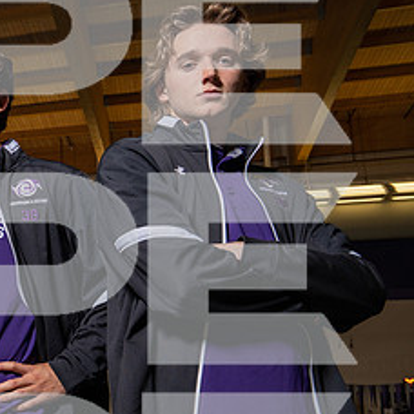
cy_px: 270
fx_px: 704
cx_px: -105
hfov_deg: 27.9
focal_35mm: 52
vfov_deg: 32.6
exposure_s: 1/250
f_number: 8
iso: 320
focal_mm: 24
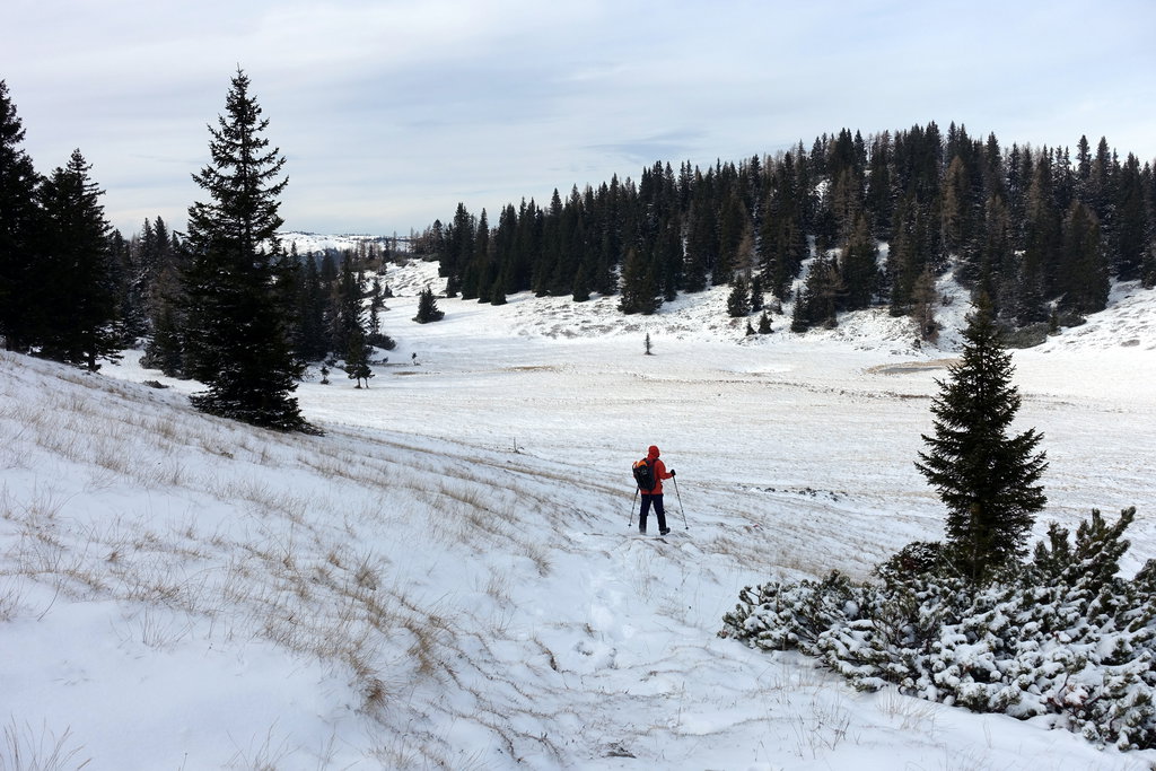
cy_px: 386
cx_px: 578
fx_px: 1317
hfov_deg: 47.4
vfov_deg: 32.6
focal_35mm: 41
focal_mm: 14.9
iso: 125
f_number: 5.6
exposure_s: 1/640
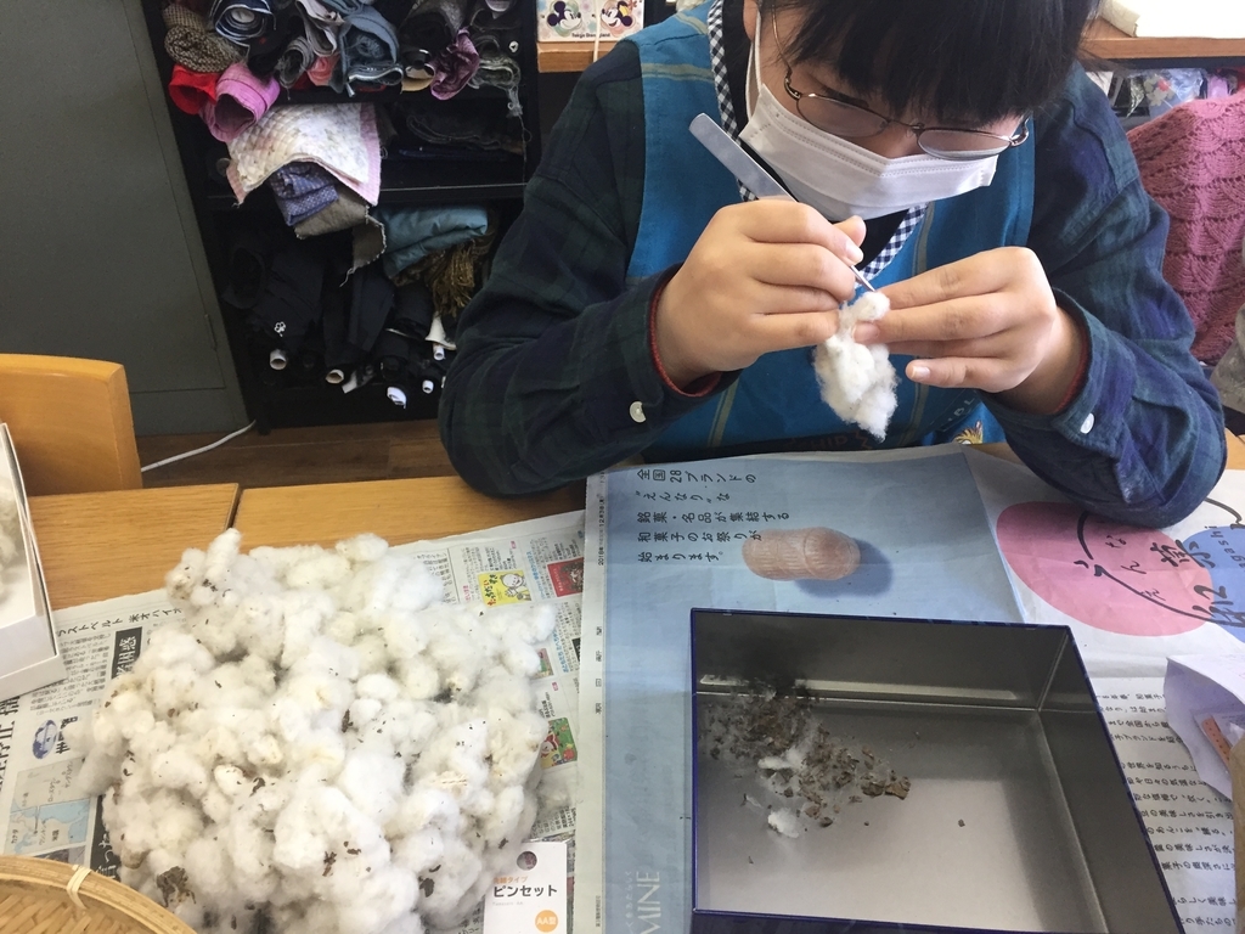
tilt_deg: -37.6
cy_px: 467
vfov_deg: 48.2
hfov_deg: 61.7
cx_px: 622
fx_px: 1043
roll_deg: -0.5
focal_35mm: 29
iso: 80
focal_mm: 4.15
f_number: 2.2
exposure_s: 1/33
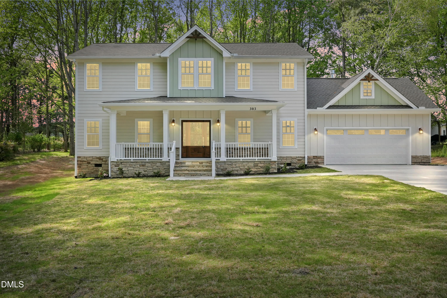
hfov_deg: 60.3
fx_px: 385
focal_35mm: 31
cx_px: 224
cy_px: 149
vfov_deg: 42.4
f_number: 7.1
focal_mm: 31
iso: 640
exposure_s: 1/320
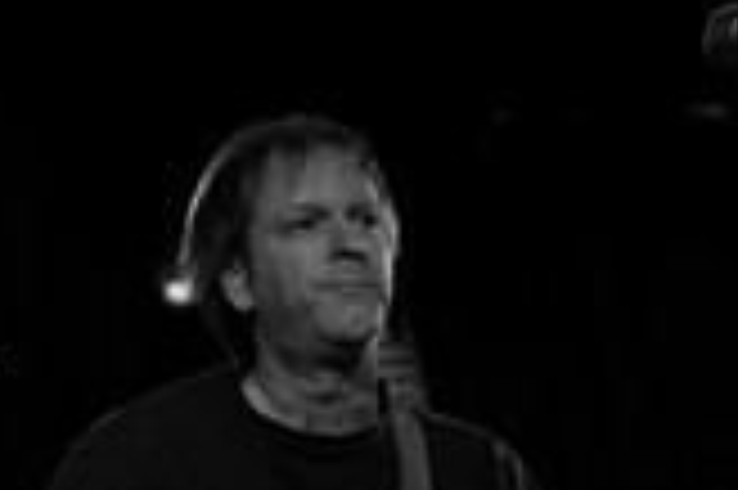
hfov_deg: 12.7
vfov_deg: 8.6
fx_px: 3256
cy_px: 272
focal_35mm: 159
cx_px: -117
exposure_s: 1/80
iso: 1000
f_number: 1.6
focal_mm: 30
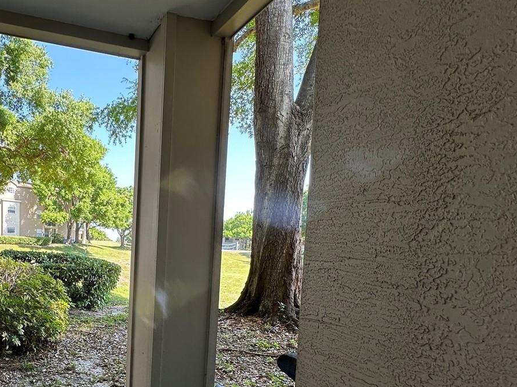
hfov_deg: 65.0
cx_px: 126
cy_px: 276
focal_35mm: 25
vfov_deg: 53.1
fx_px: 373
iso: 40
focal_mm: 2.22
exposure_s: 1/139
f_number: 2.2
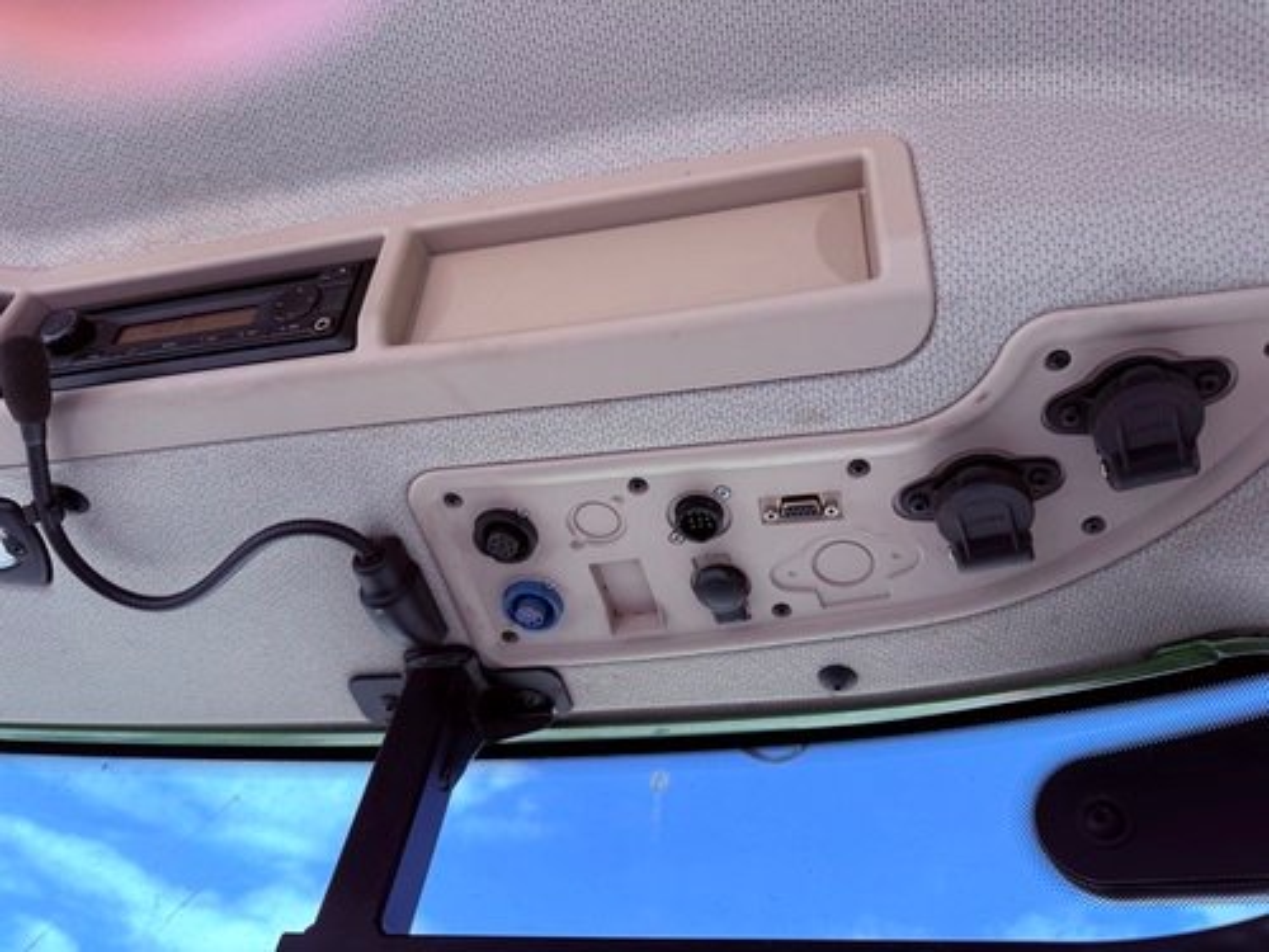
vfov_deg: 56.8
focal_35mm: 24
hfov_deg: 71.6
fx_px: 880
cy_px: 476
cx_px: 634
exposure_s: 1/849
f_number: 1.78
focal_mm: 6.76
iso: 100
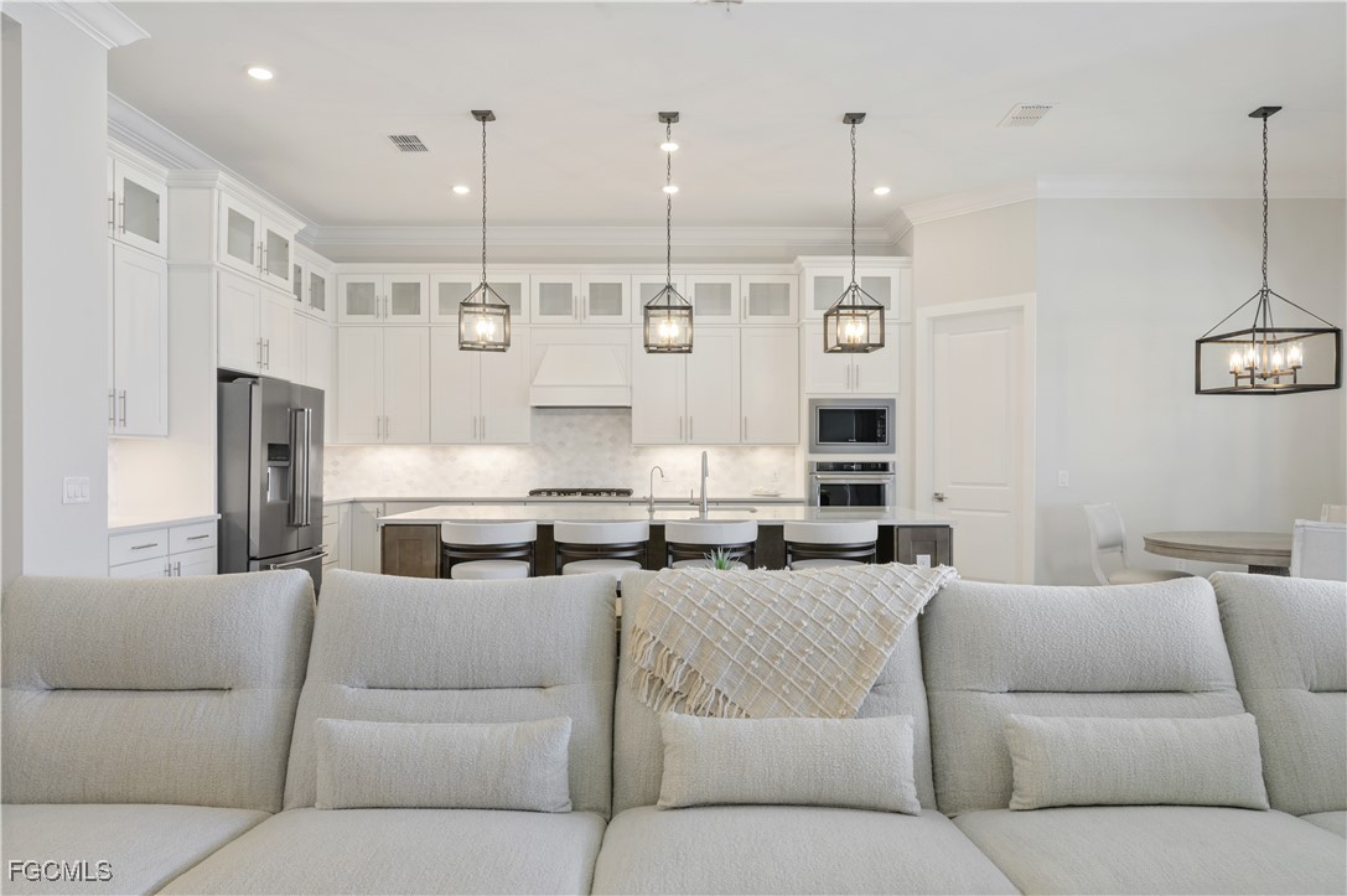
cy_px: 448
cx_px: 674
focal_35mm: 23
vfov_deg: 55.0
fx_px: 860
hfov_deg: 76.1
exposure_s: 1/10
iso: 320
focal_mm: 23
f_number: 10
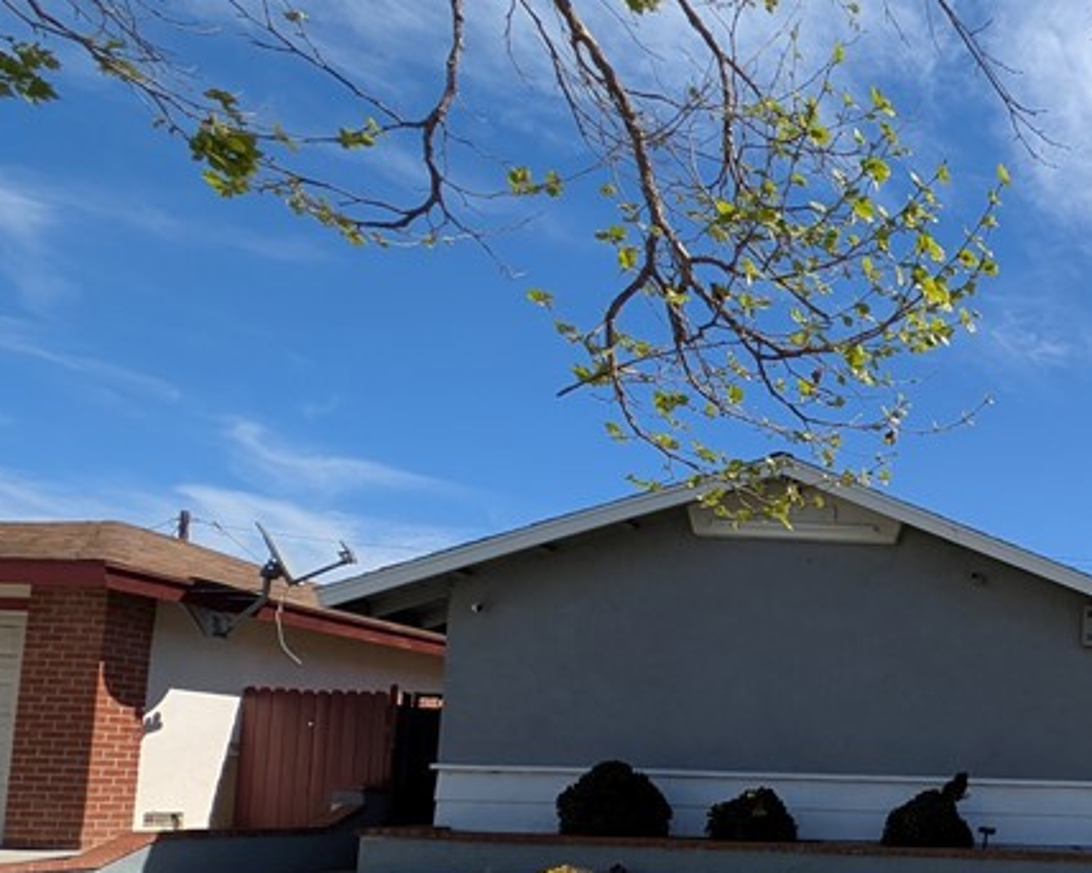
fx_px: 905
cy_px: 735
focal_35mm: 28
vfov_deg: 47.8
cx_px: 1203
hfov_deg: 46.1
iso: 43
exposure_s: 1/2625
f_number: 1.95
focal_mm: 2.23
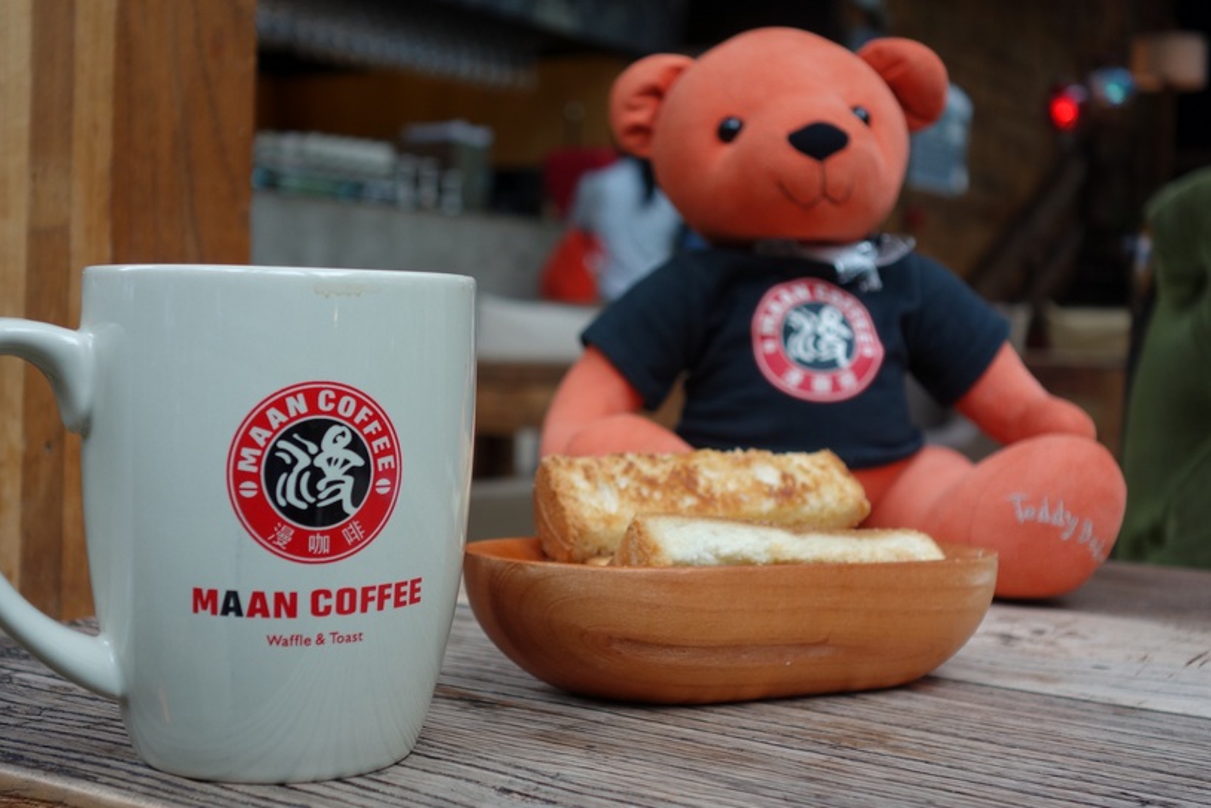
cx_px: 569
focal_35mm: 54
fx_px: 1817
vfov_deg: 25.1
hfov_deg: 36.8
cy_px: 414
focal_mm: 15.82
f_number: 3.2
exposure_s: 1/60
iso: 125
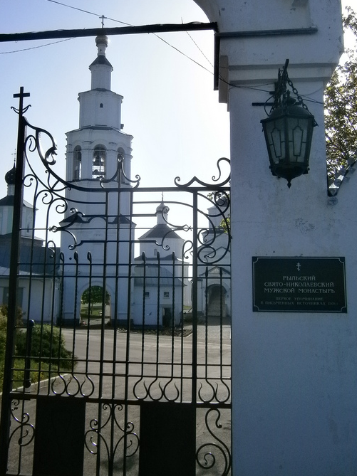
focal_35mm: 35
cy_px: 192
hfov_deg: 40.6
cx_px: 154
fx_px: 482
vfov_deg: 52.3
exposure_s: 1/320
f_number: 8
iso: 80
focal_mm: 4.7
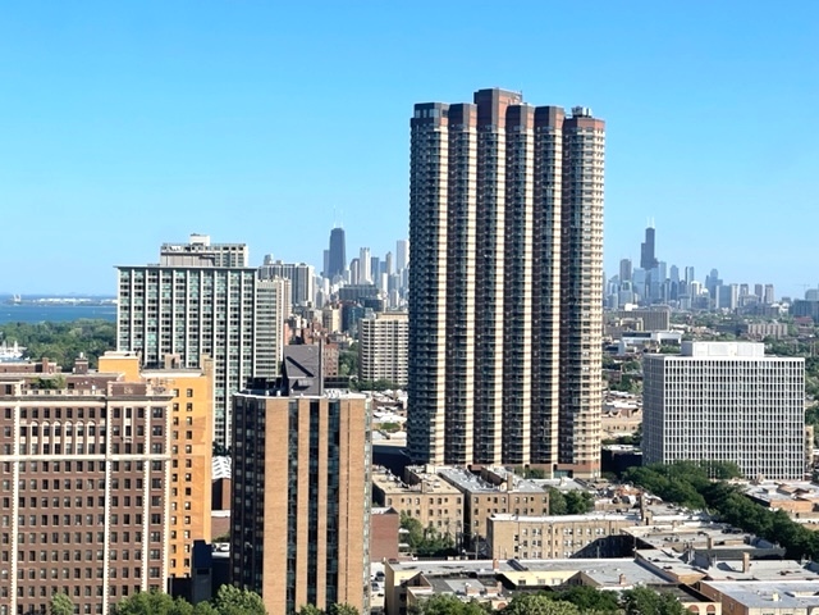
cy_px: 308
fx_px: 1514
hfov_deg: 30.3
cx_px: 410
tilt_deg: -1.0
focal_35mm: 64
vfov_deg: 22.9
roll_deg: -0.9
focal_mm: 7.5
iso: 20
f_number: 2.2
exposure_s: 1/1074
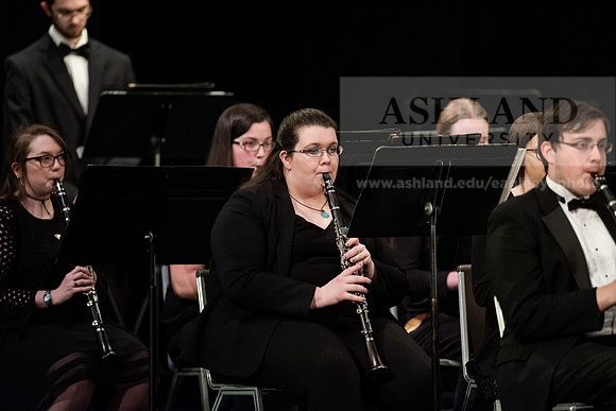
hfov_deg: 6.9
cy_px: 206
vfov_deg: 4.6
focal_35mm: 300
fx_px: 5134
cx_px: 308
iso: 4000
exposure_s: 1/250
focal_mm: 300
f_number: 2.8
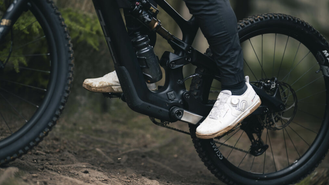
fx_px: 785
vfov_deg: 13.4
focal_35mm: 90
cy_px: 79
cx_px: 164
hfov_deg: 23.7
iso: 320
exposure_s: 1/1250
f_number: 1.2
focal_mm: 85
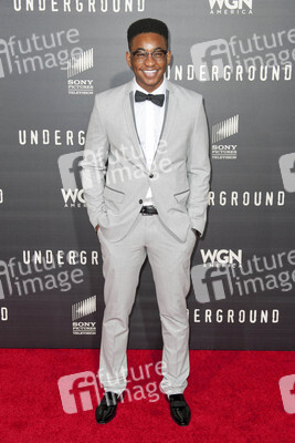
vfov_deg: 48.4
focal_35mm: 40
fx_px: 491
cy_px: 222
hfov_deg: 33.4
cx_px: 148
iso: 640
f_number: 4
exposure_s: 1/400
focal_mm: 40
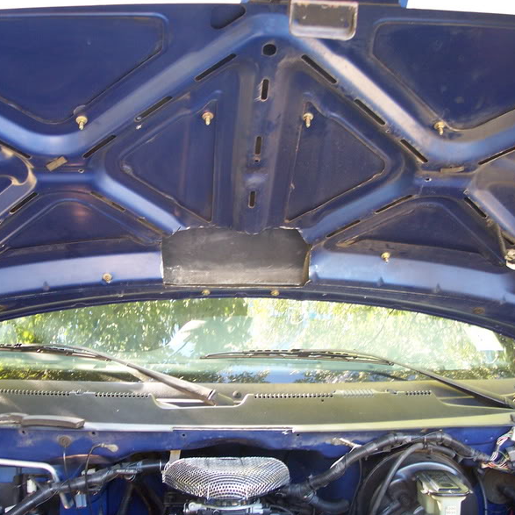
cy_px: 261
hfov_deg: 35.9
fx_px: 791
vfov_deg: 36.1
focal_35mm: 47
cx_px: 204
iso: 200
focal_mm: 8
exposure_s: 1/15
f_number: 3.4
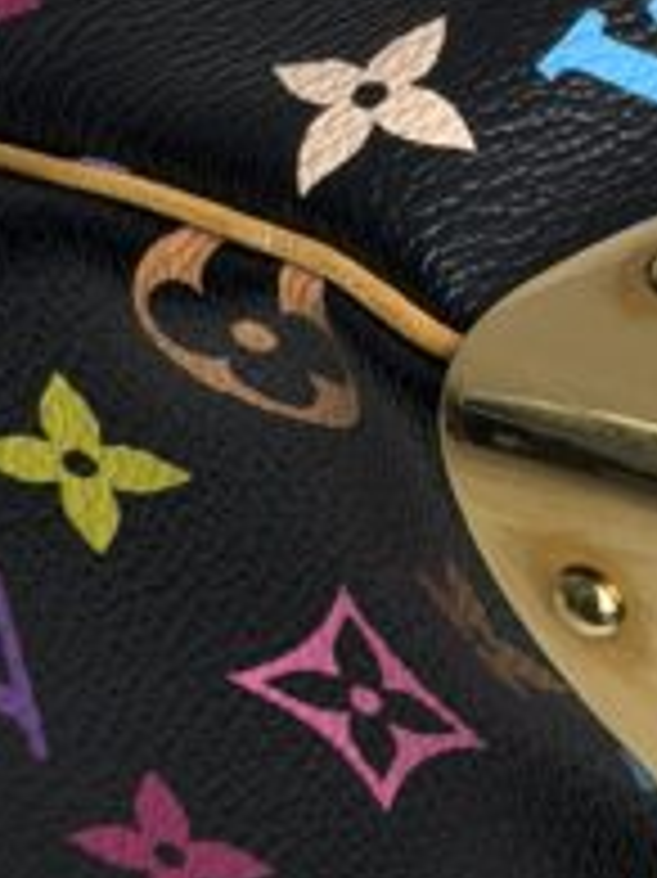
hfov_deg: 7.5
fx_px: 4991
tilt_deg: -43.5
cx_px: 747
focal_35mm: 197
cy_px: 333
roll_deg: +0.4
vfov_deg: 10.0
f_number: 1.78
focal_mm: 6.76
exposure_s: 1/120
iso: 50
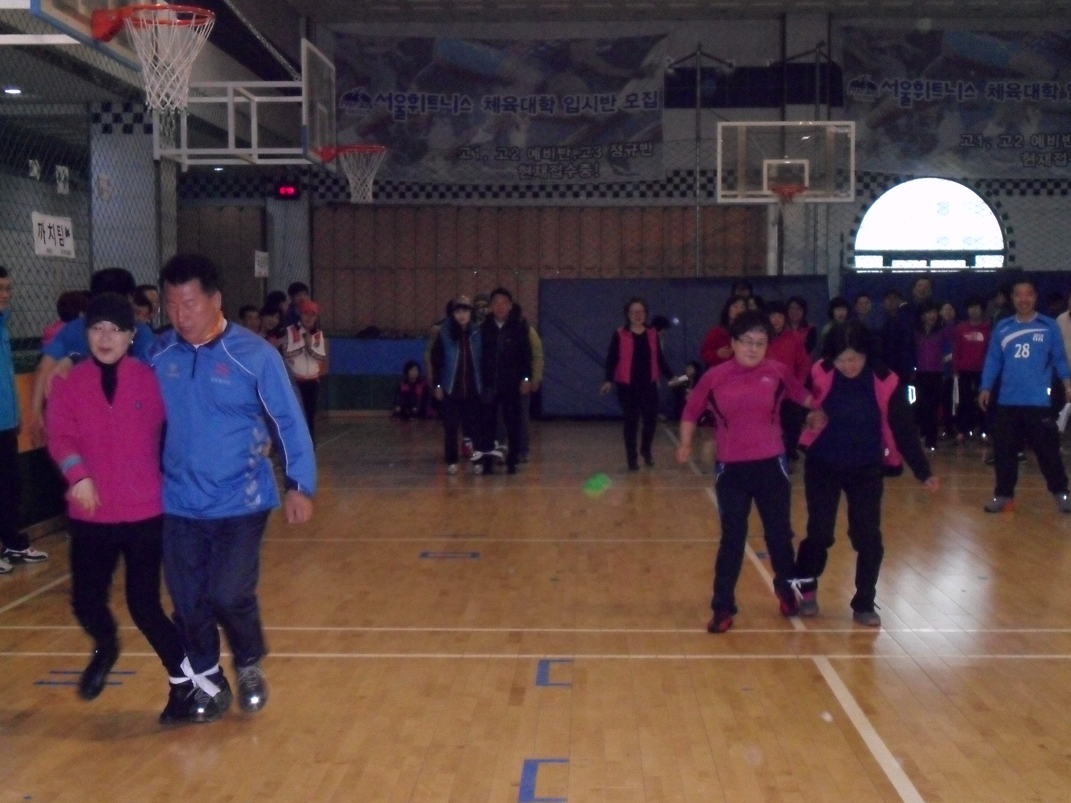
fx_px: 1732
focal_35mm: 56
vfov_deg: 26.1
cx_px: 555
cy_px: 422
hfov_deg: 34.4
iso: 640
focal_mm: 9
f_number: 4.3
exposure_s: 1/90
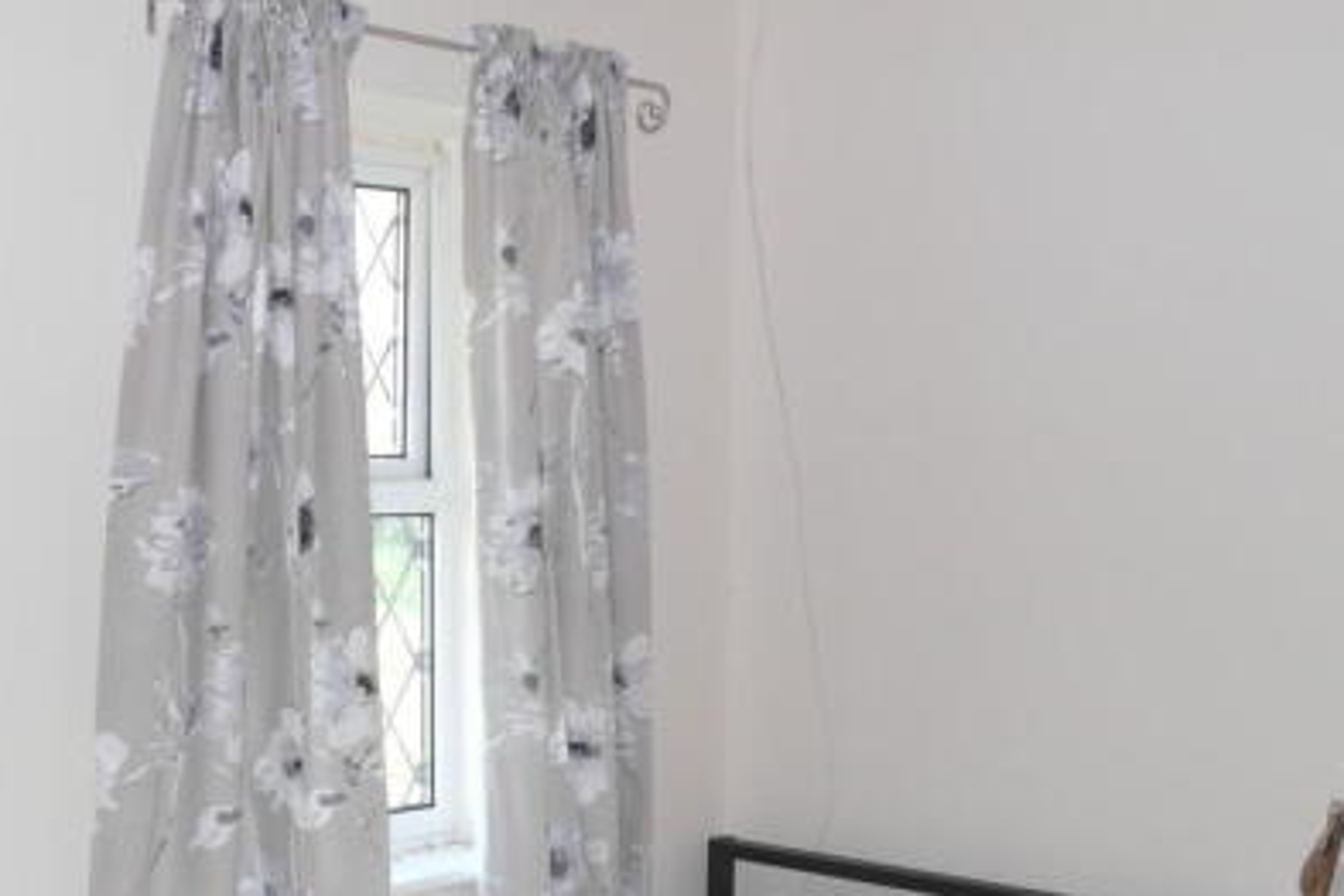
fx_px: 1867
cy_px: 744
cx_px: 395
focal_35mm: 50
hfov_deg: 38.9
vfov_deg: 26.4
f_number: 6.3
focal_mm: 20
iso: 400
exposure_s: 1/40
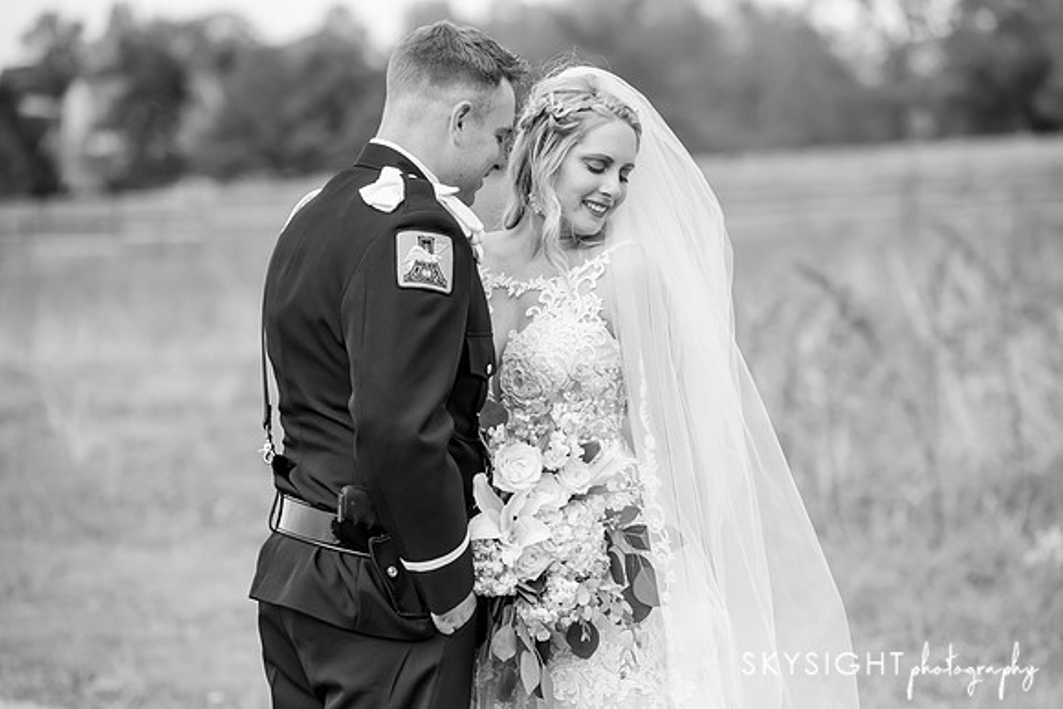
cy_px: 354
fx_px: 4467
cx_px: 532
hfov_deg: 13.6
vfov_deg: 9.1
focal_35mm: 151
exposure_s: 1/4000
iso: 1600
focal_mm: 150
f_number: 4
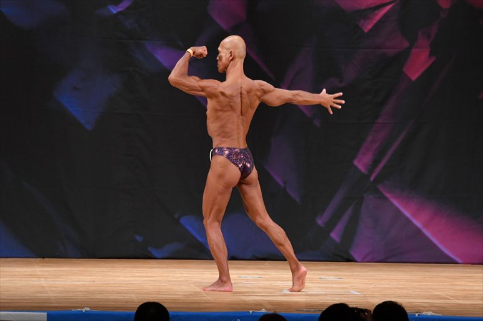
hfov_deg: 8.6
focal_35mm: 240
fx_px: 3218
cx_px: 242
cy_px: 160
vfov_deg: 5.7
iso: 3200
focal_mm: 160
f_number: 5.6
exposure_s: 1/400
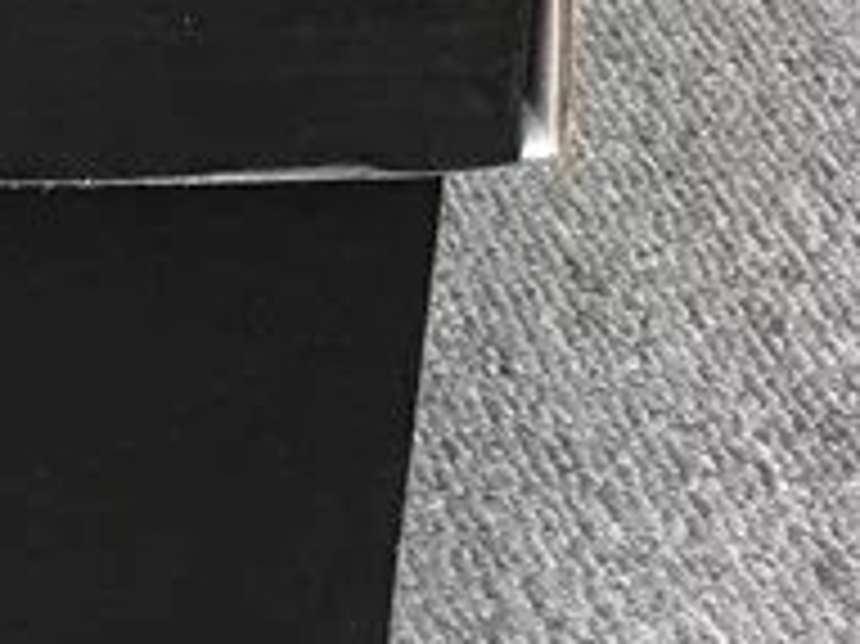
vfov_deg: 9.5
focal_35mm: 146
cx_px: -756
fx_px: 3625
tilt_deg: -17.9
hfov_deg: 12.2
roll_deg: +0.0
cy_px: -597
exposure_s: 1/100
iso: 40
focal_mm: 3.3
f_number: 2.4
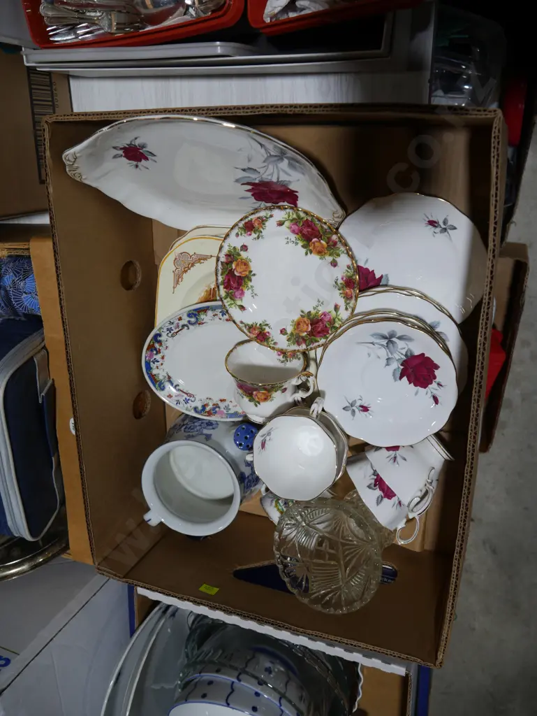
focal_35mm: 28
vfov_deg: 63.4
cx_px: 268
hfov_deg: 49.8
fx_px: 579
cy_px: 358
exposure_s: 1/160
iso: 200
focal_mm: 14
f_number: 4.5
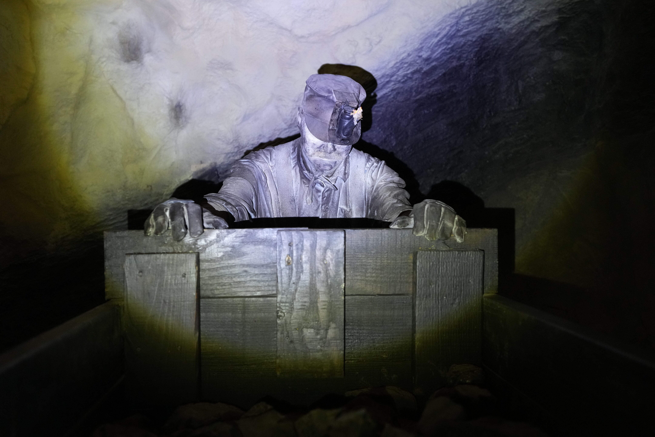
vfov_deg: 37.9
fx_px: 637
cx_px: 328
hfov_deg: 54.4
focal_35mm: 35
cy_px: 218
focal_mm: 35
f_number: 2.8
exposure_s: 1/40
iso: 3200
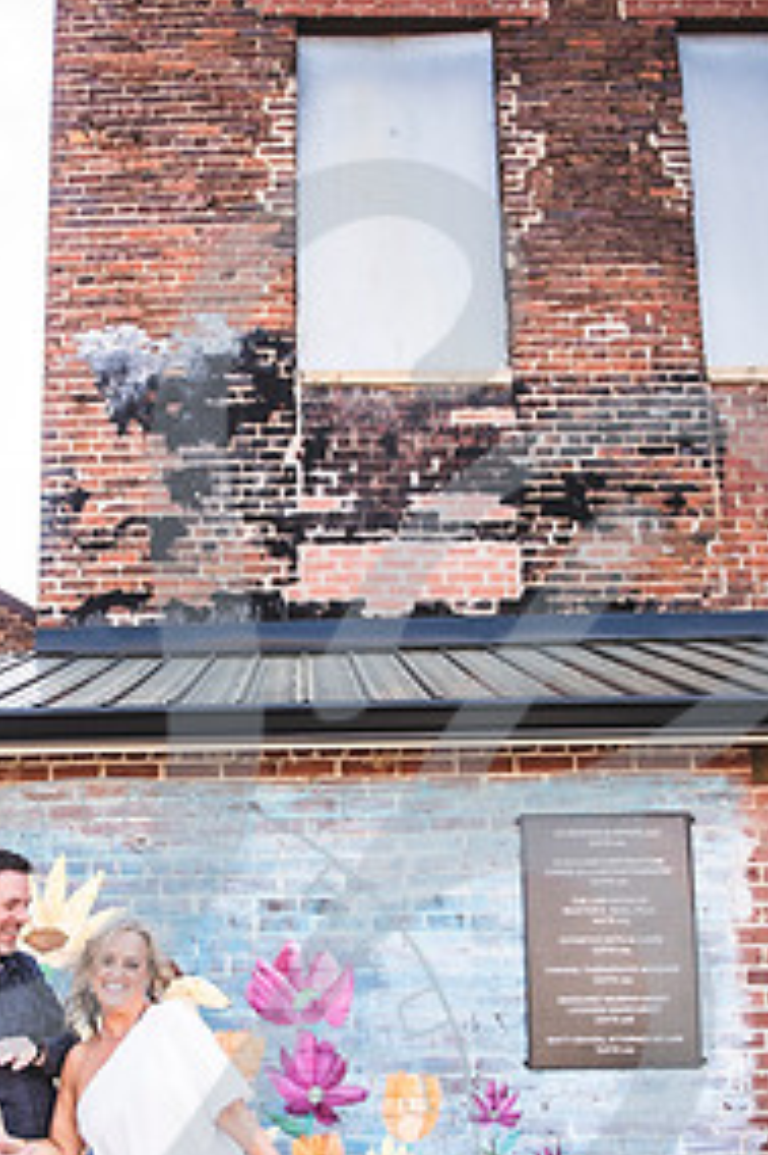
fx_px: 1217
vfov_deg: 49.0
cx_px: 284
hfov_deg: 34.8
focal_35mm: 38
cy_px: 846
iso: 100
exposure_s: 1/400
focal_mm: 24
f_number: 2.8
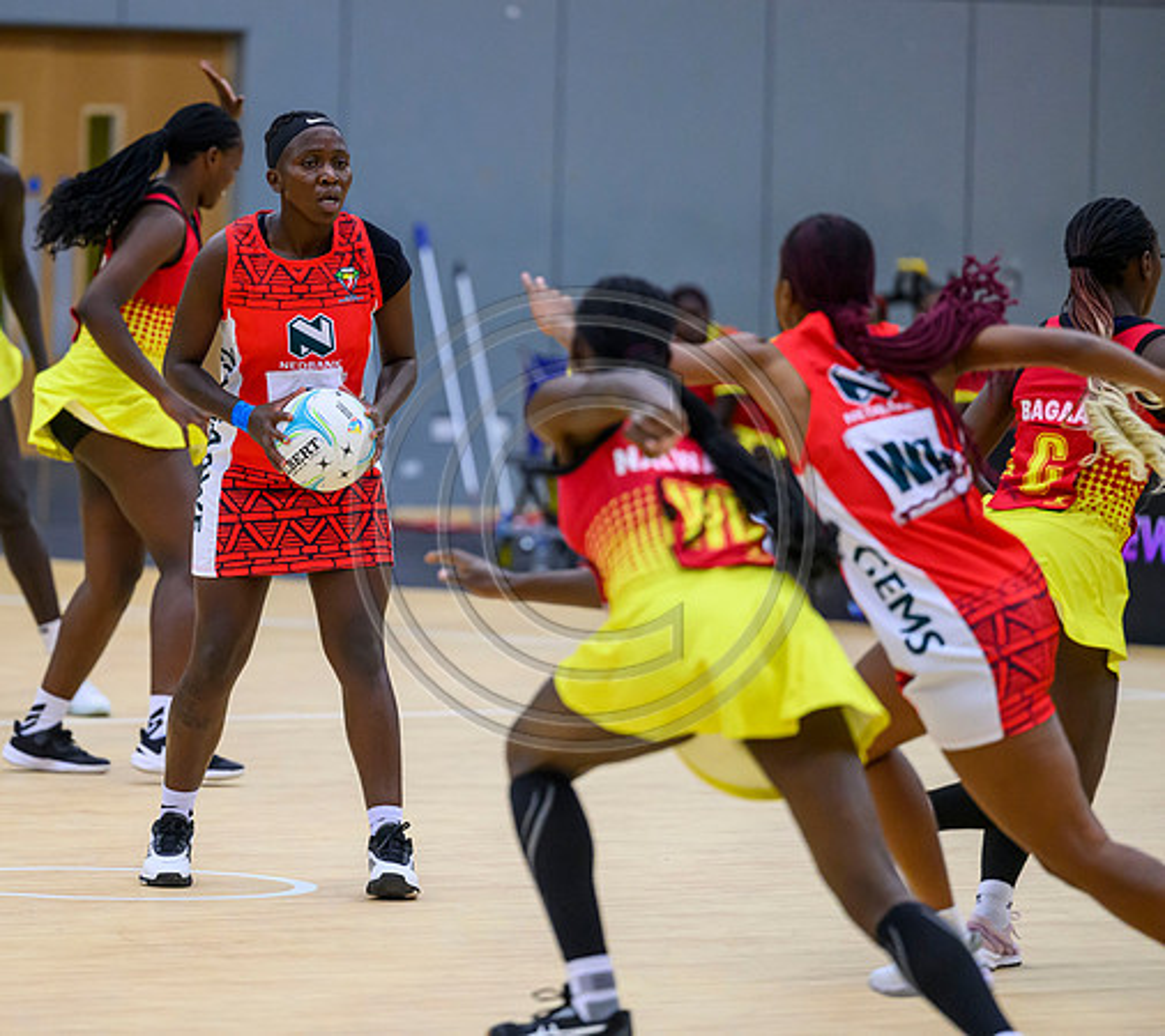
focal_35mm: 256
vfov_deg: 6.4
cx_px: 334
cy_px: 482
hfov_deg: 7.2
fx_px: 9233
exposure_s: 1/1000
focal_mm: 200
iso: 4000
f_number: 3.2
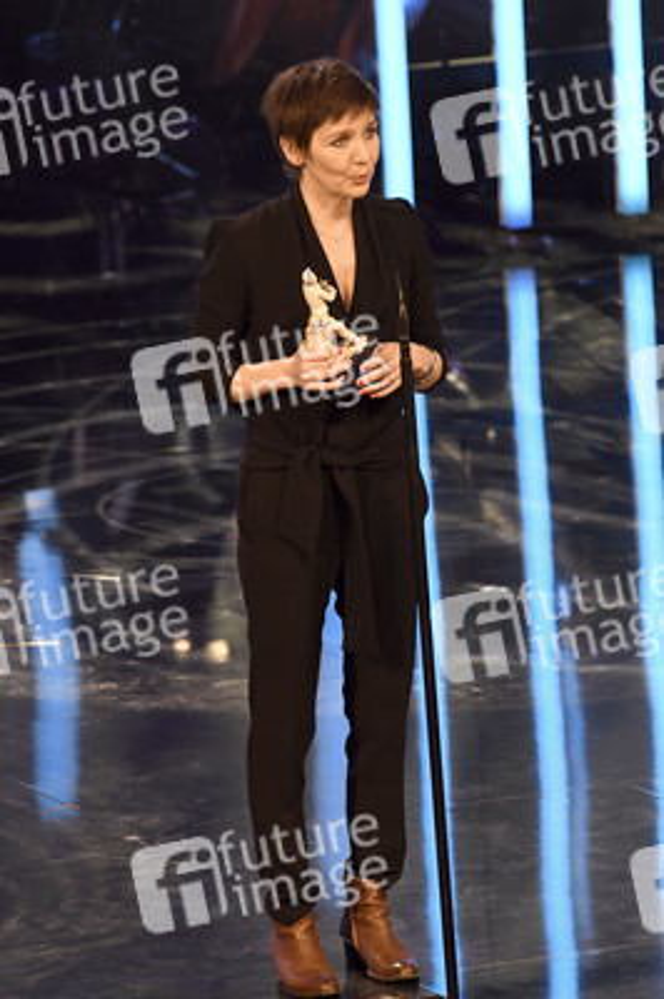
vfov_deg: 9.0
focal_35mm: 230
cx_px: 332
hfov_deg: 6.0
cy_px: 500
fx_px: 6374
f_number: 6.3
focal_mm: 230
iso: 3200
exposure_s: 1/160
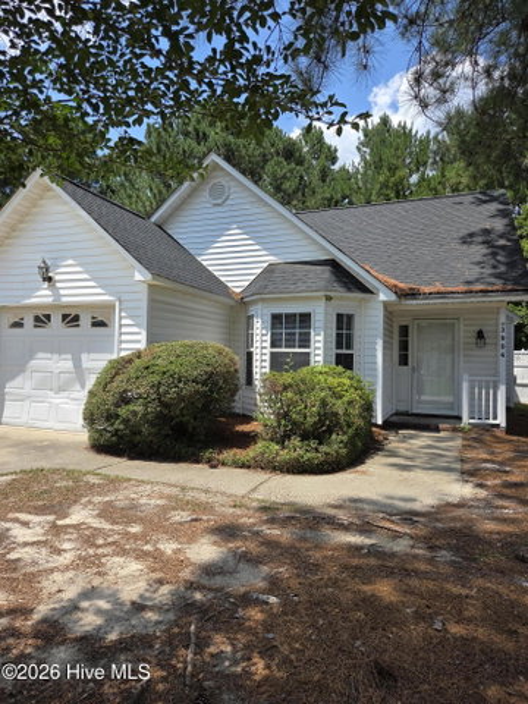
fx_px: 468
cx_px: 264
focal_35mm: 23
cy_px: 352
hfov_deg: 58.9
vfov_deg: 73.9
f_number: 1.8
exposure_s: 1/3427
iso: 80
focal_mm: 5.4
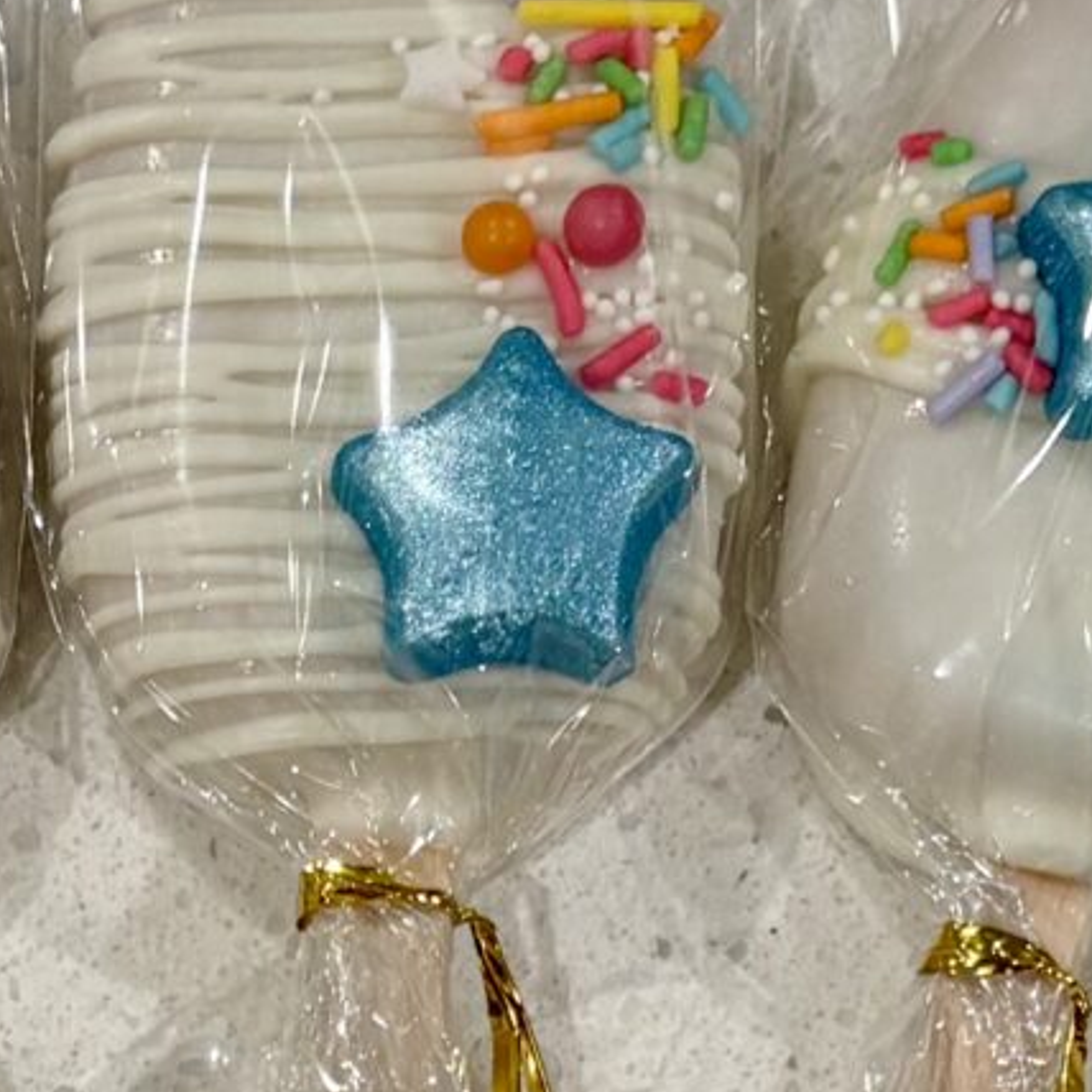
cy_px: 653
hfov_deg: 30.9
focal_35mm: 55
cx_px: 380
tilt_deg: -85.8
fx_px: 1963
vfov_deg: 31.0
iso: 80
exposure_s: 1/60
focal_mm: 5.96
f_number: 1.6
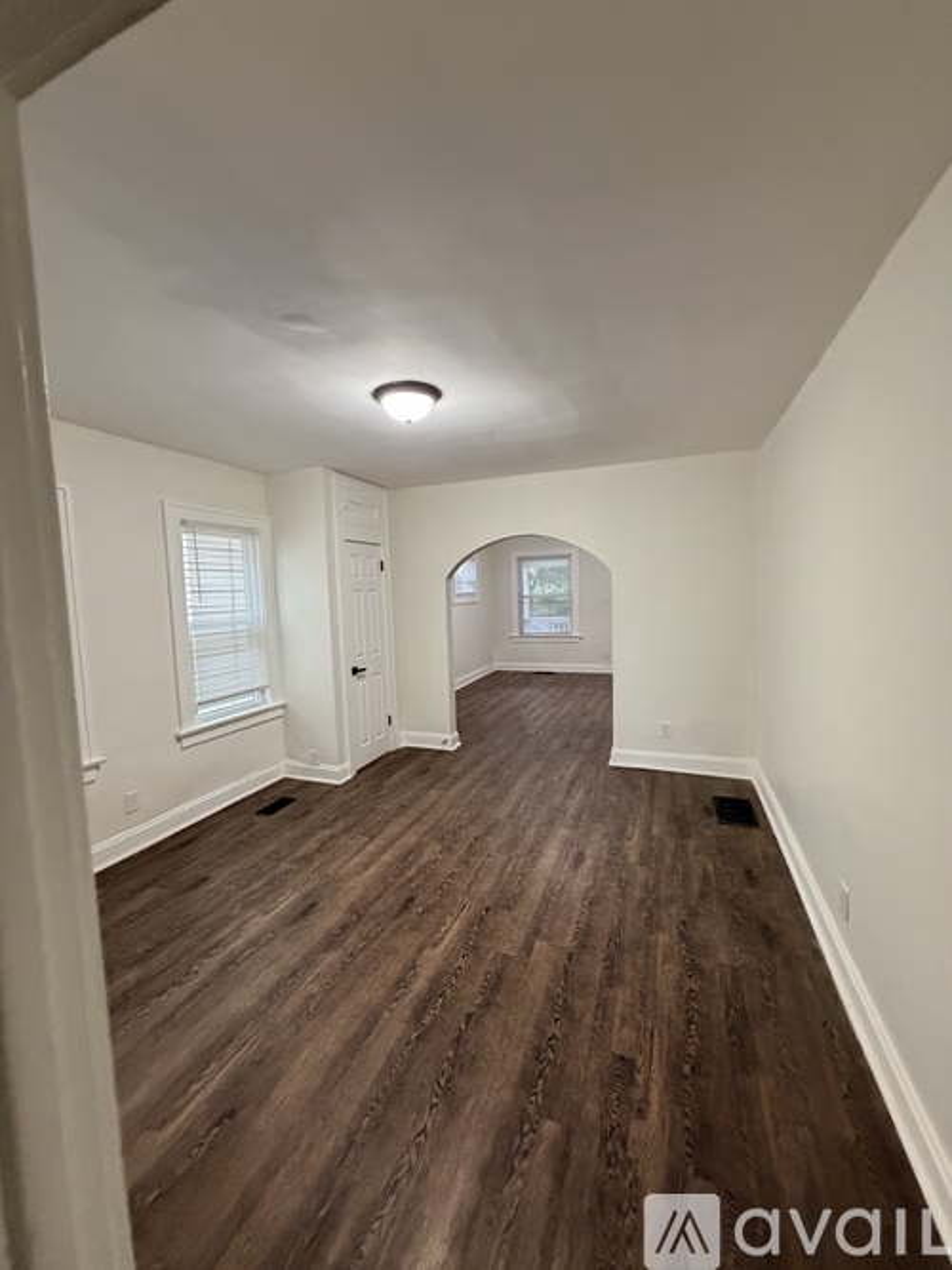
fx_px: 514
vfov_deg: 102.1
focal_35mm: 14
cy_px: 635
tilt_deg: -4.6
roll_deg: +2.1
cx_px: 476
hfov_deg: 85.7
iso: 640
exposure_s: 1/60
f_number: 2.2
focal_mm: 2.22
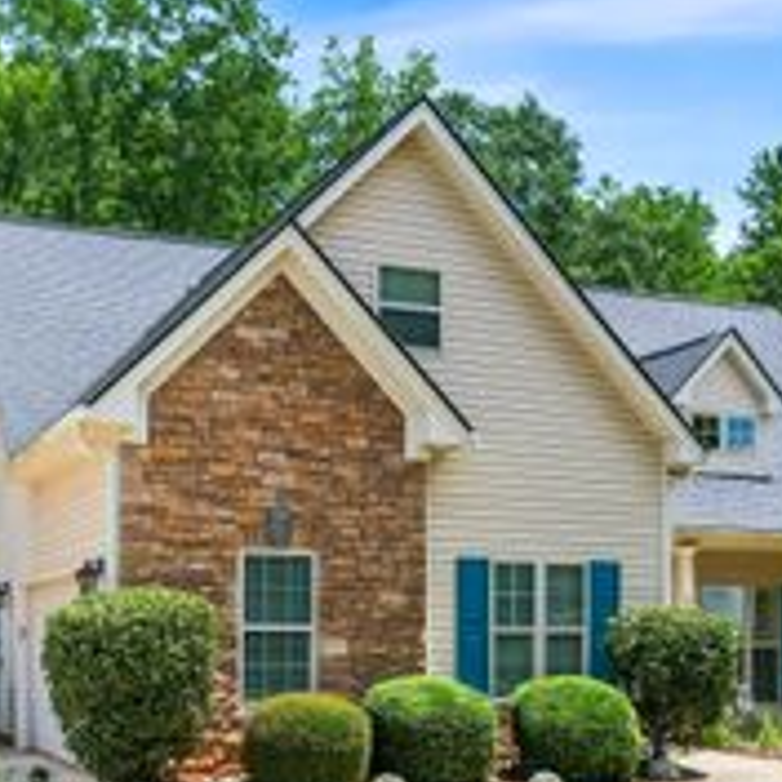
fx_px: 1355
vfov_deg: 31.3
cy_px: 633
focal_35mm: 53
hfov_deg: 32.2
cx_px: 391
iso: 100
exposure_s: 1/1600
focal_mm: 8.38
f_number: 2.8
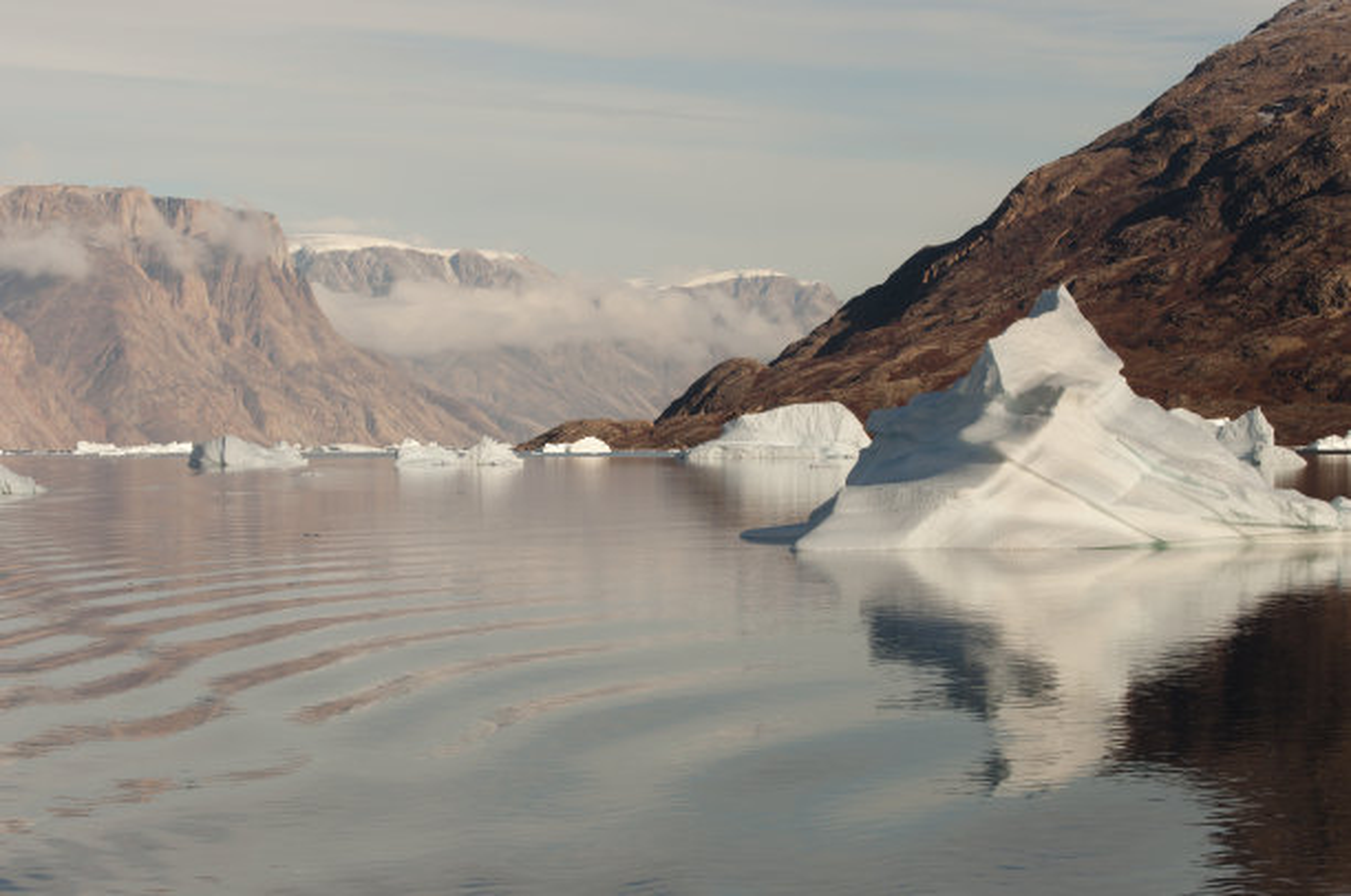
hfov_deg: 19.5
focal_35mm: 105
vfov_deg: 13.0
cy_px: 448
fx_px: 3934
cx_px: 676
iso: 280
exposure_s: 1/2000
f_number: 8
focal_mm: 70
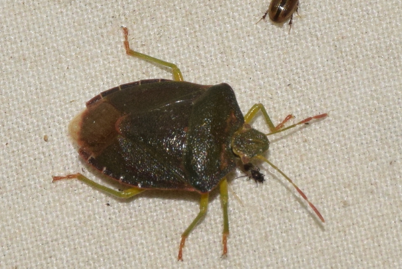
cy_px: 134
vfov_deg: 6.6
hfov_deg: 9.8
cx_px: 201
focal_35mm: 210
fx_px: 2347
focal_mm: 140
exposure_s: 1/160
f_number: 16
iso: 800
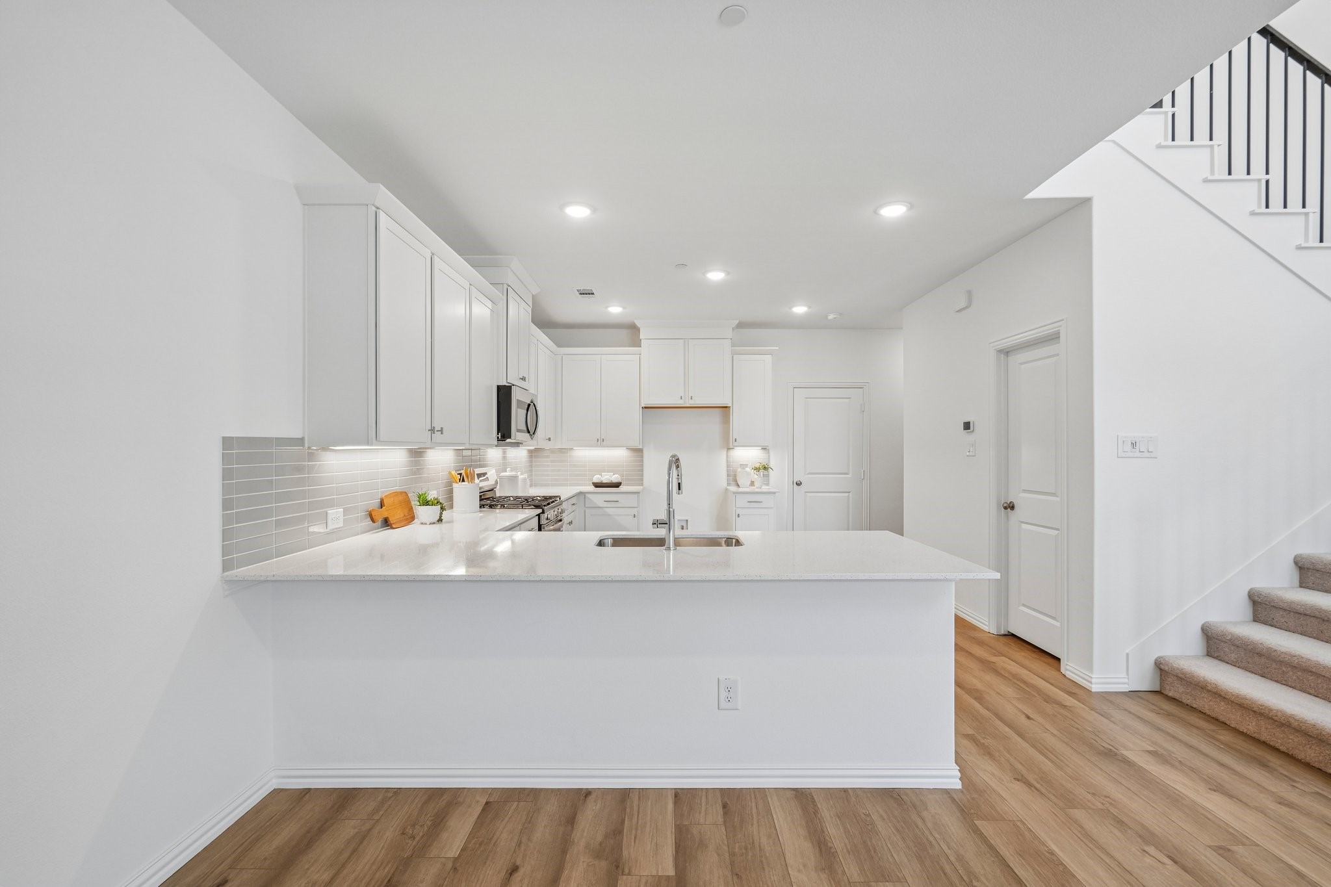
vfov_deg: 73.7
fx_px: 591
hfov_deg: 96.7
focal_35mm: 16
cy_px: 444
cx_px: 666
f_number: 8
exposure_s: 1/30
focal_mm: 16
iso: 250
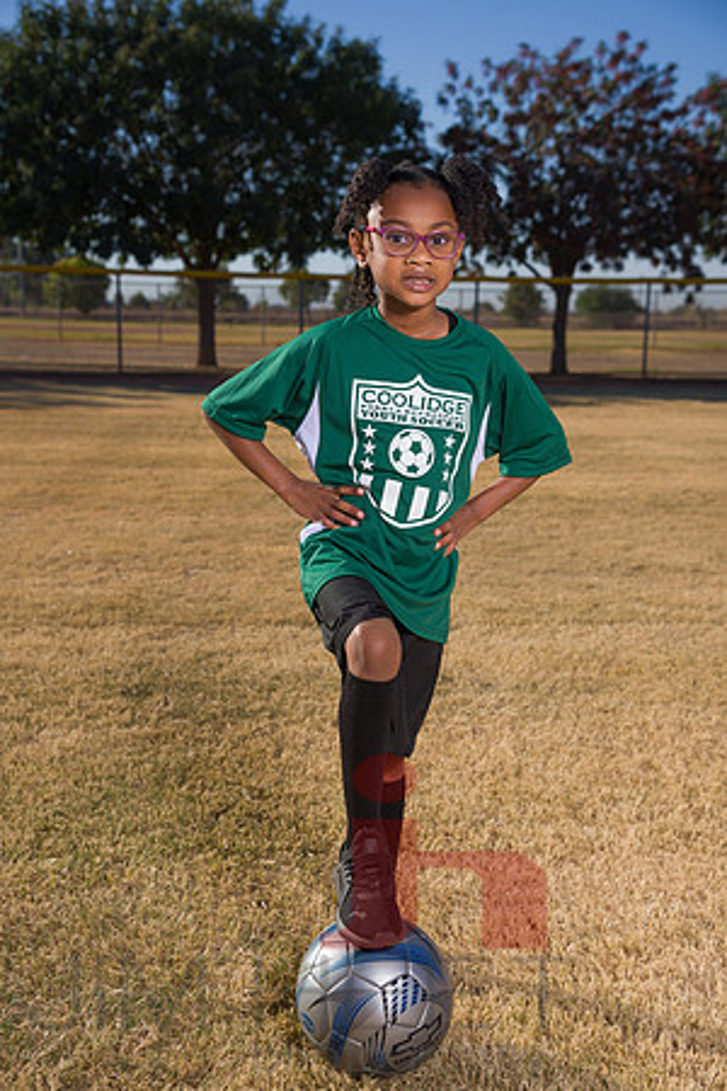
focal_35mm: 48
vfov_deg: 41.1
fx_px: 1454
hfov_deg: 28.1
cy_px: 546
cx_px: 364
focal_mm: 48
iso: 160
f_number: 5.6
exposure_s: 1/1000
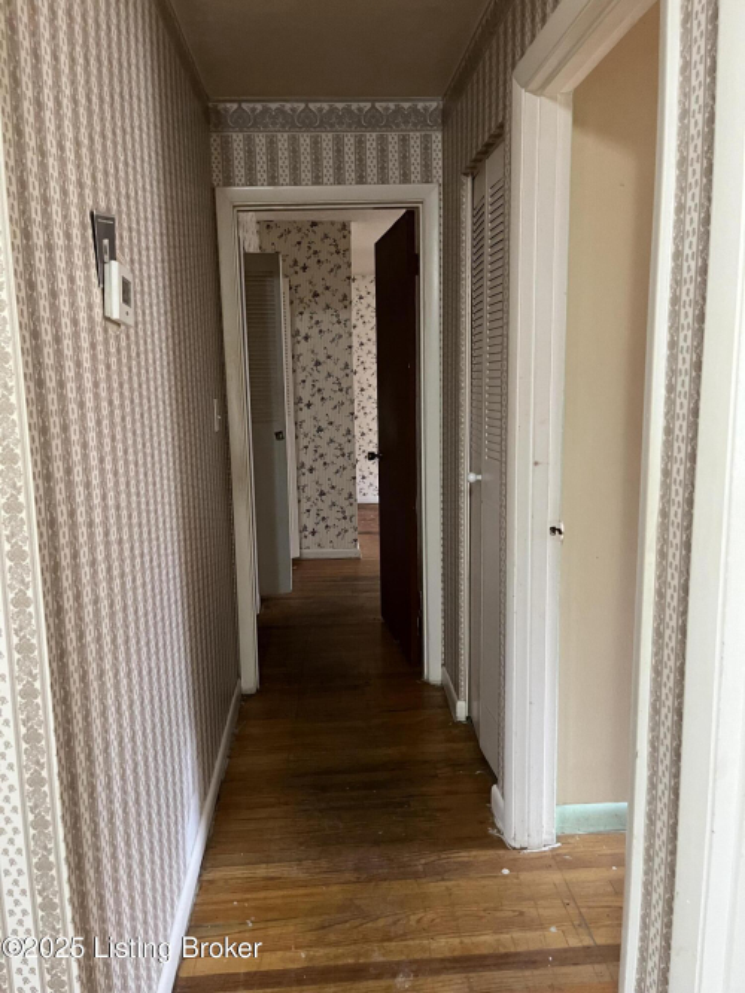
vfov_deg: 67.3
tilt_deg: -8.3
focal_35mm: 26
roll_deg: +0.4
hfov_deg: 53.0
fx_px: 746
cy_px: 496
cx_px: 372
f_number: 1.6
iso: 500
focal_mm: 5.1
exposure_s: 1/40
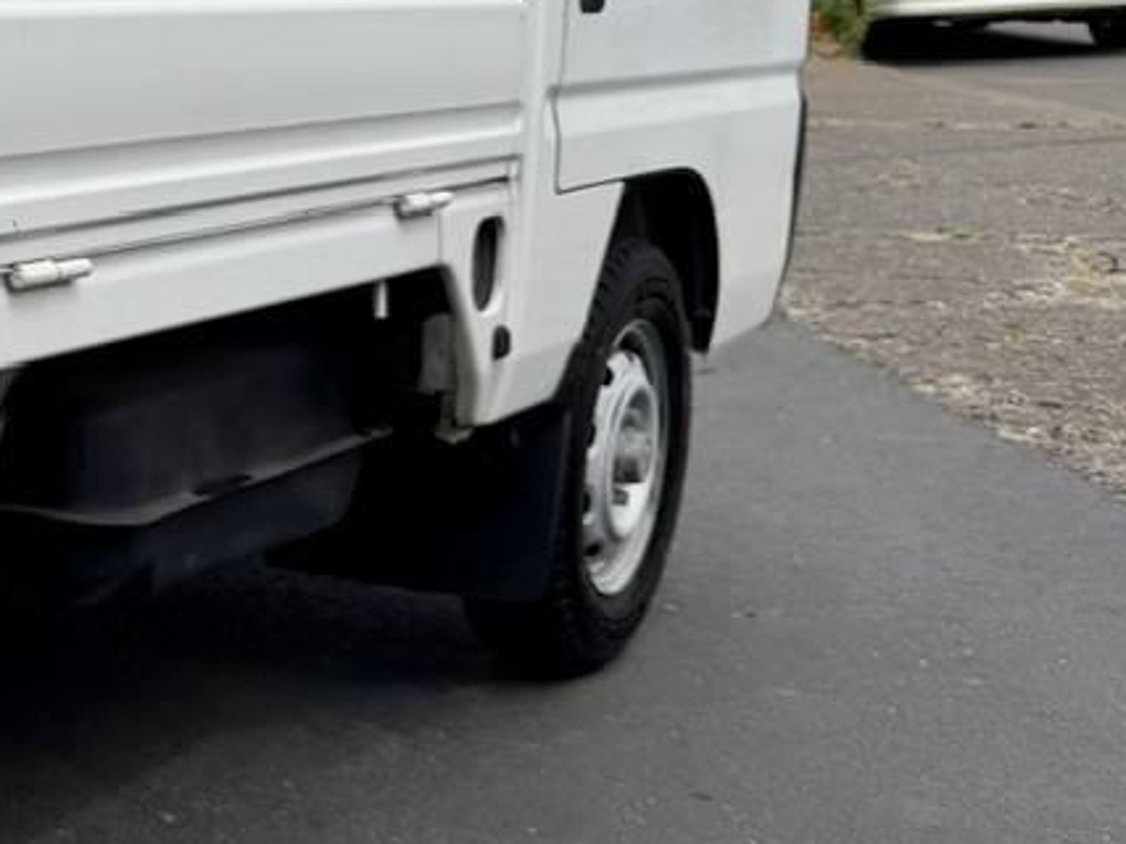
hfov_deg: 22.8
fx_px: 2341
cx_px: -493
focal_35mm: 72
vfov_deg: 20.4
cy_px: 280
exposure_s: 1/4975
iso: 80
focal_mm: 6.76
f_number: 1.78
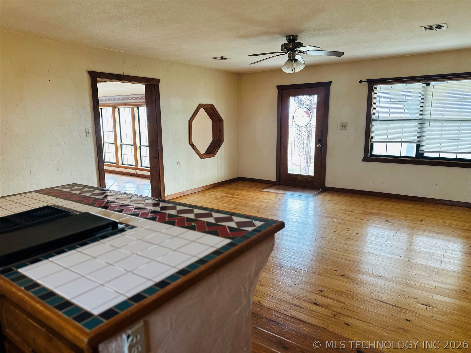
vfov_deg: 56.8
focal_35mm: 24
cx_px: 236
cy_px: 176
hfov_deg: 71.6
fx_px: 327
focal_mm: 6.86
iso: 125
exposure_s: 1/120
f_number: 1.78
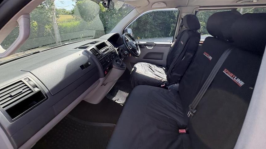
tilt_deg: -22.1
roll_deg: -1.0
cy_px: 45
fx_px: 113
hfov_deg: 99.3
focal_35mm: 16
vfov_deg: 64.6
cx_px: 138
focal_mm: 2.22
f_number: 2.2
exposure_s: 1/233
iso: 64
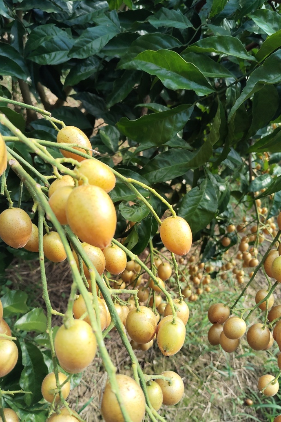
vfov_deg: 63.6
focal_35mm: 29
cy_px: 207
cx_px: 146
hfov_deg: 45.0
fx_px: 339
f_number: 1.8
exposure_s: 1/900
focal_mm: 4.05
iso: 563
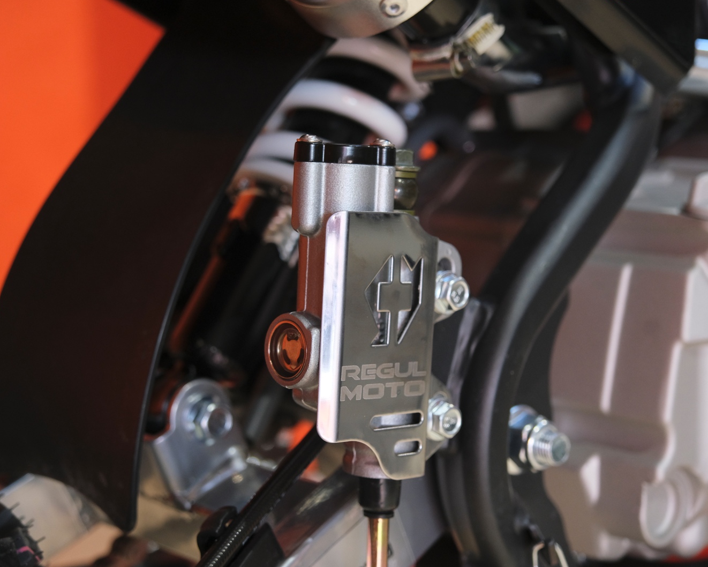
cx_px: 338
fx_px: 1404
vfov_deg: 22.8
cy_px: 282
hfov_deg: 28.3
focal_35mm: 67
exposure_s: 1/100
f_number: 4
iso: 1250
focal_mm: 39.3
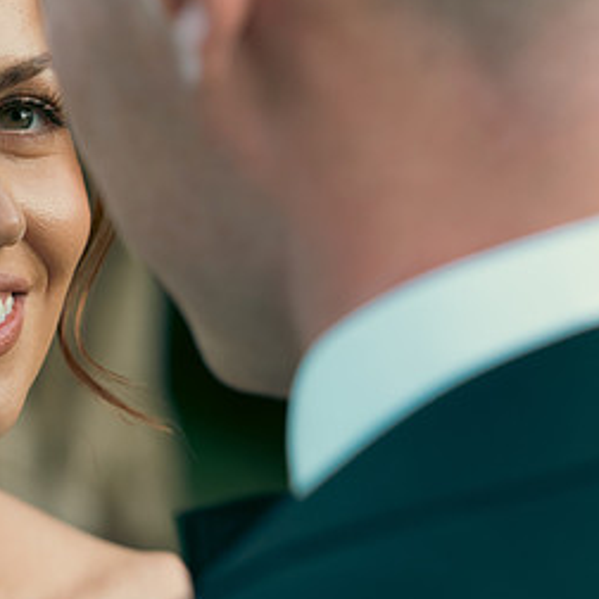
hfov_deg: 13.1
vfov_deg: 13.3
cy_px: 201
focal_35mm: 131
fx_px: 2565
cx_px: -38
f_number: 3.5
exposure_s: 1/200
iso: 640
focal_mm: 67
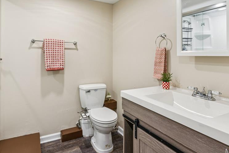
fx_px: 142
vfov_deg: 55.6
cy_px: 53
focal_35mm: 22
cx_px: 99
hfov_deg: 77.5
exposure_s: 1/6
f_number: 13
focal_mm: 16.2
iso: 320
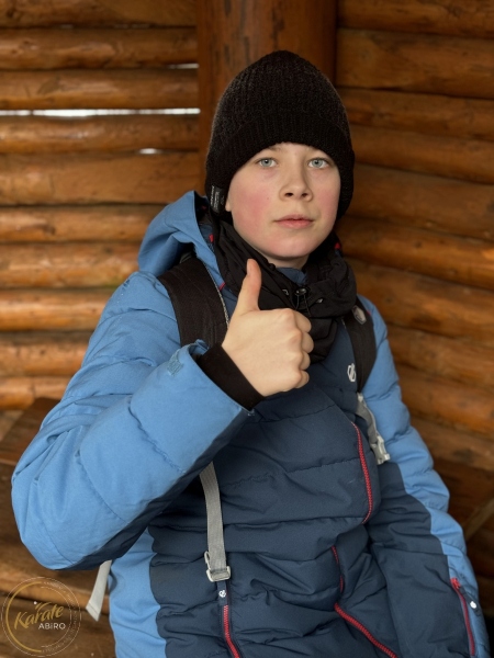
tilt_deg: -21.5
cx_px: 247
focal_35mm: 48
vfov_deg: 39.7
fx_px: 913
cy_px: 329
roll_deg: -0.9
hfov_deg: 30.3
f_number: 1.78
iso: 160
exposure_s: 1/60
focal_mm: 6.86
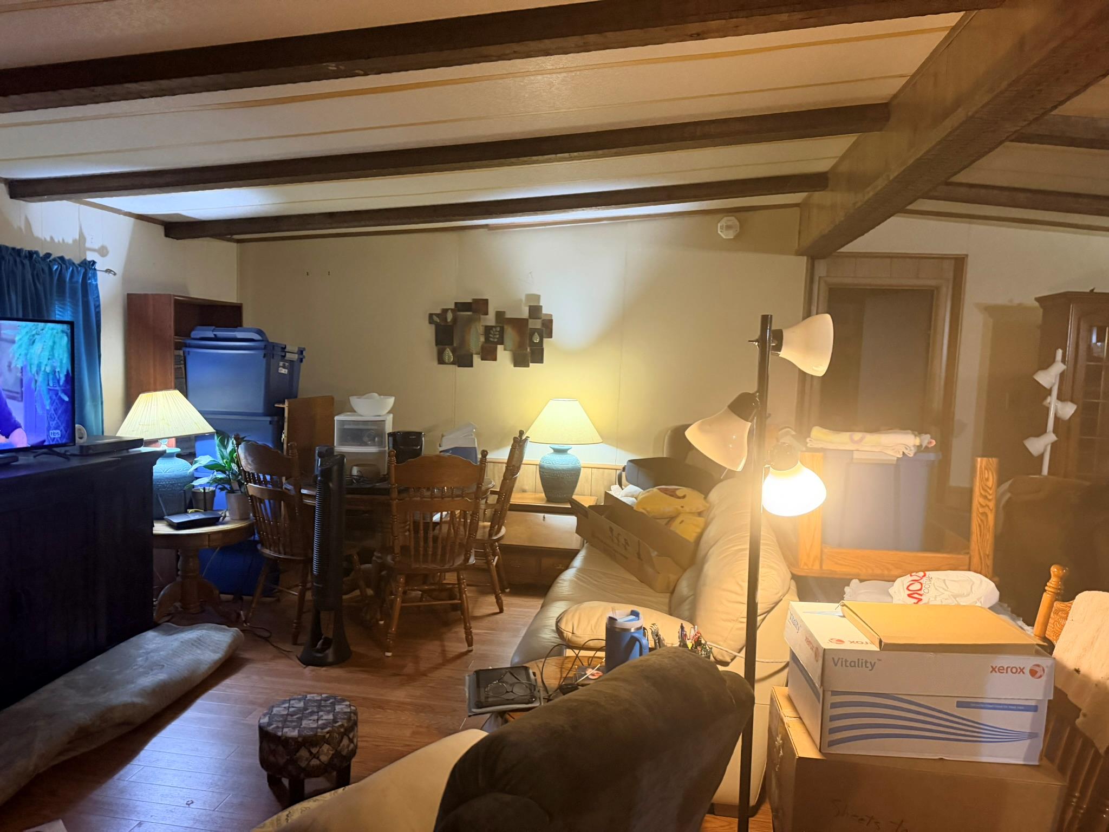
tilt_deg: -4.7
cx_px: 554
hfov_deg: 71.6
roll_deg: -0.6
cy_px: 416
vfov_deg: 56.8
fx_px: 769
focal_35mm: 24
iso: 800
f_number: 1.78
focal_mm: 6.76
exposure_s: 1/60
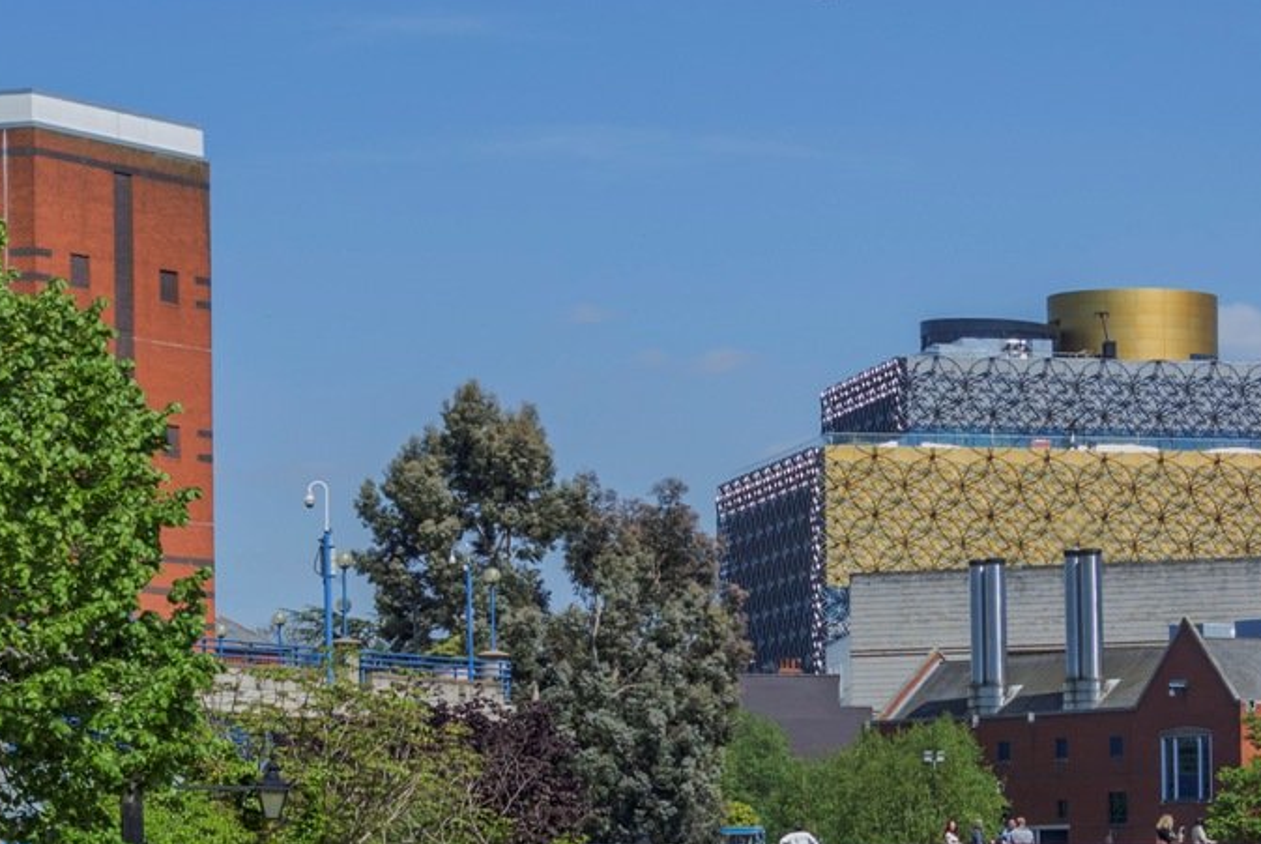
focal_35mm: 162
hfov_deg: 12.6
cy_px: 662
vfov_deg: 8.5
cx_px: 939
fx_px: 5681
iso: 100
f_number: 5
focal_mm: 35
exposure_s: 1/400
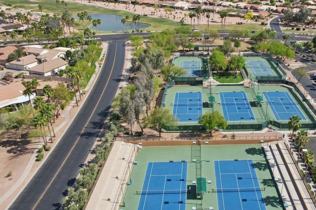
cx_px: 208
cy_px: 98
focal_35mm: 29
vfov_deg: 44.9
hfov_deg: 62.3
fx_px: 254
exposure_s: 1/2000
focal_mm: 8.38
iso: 140
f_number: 2.8
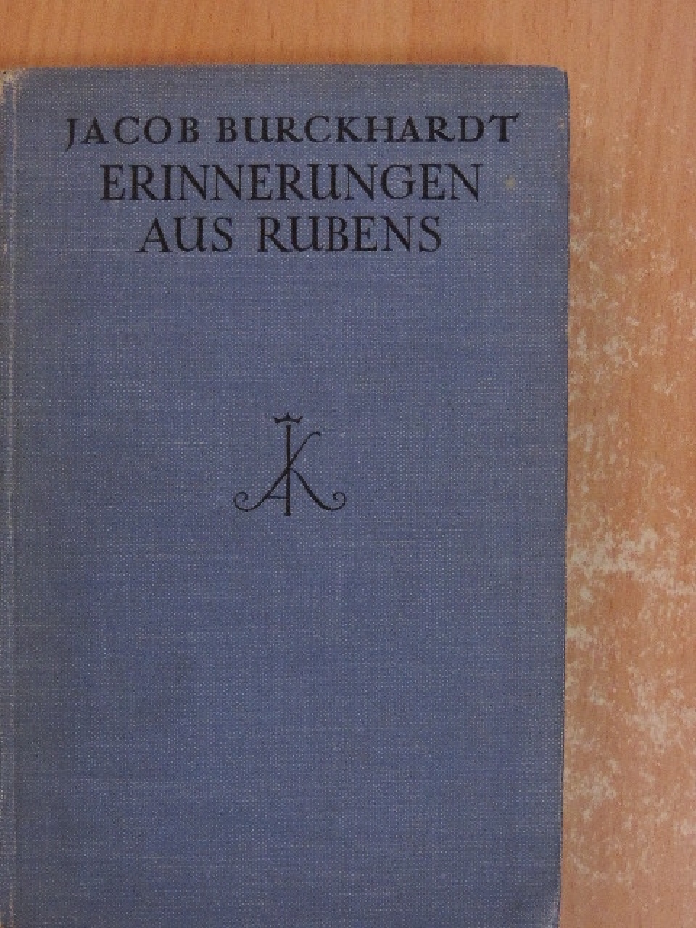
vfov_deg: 32.2
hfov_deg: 24.4
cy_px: 464
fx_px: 1609
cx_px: 348
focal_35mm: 60
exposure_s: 1/80
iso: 1600
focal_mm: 10.7
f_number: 3.7
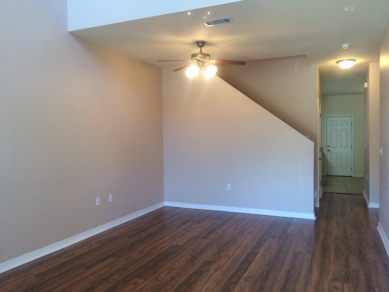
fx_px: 326
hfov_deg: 61.7
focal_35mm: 29
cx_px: 194
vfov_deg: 48.2
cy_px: 146
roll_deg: +1.0
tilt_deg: -4.5
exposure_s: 1/30
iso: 50
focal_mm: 4.15
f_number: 2.2
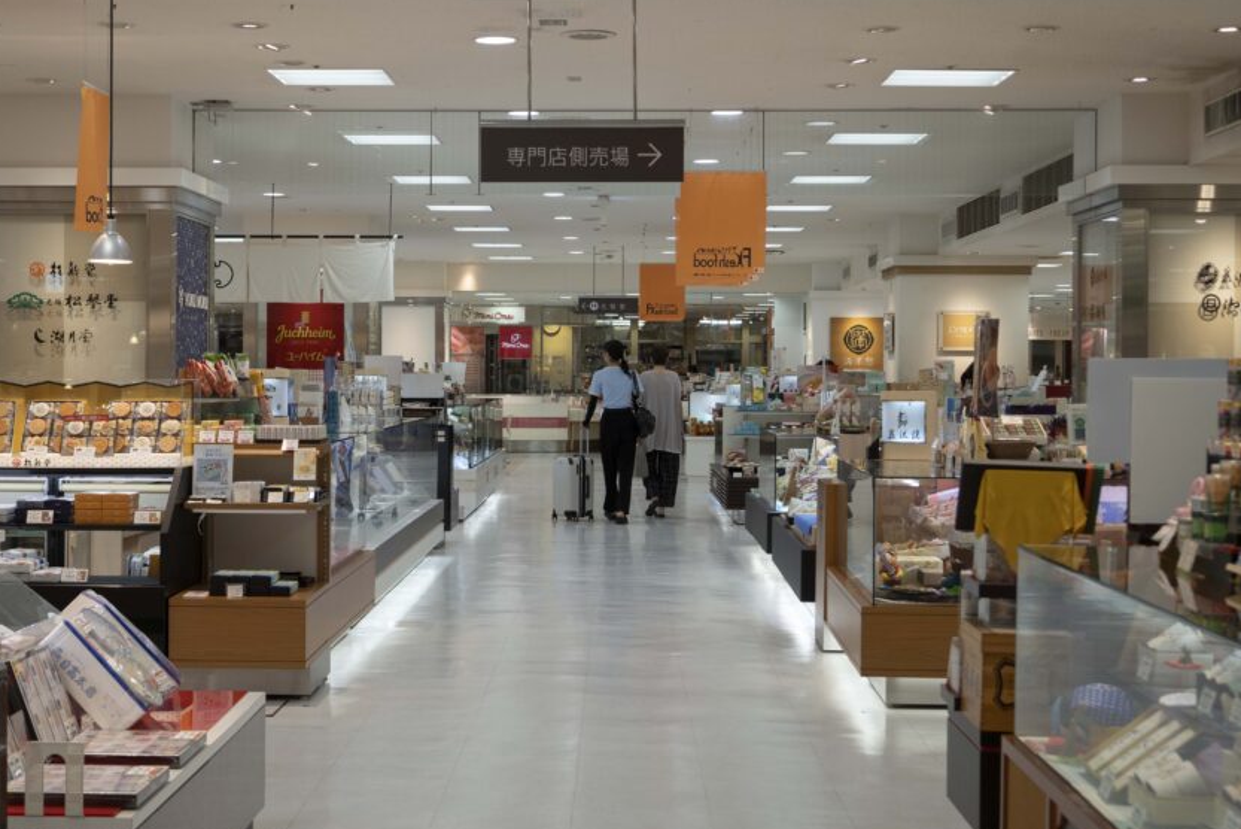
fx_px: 2034
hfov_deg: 33.8
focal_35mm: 59
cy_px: 382
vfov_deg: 23.0
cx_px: 514
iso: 400
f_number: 5.6
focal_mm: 48
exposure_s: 1/160
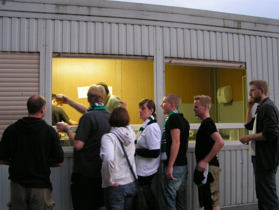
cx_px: 140
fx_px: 306
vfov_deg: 37.7
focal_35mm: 38
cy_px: 105
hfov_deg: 49.0
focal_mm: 5.8
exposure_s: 1/20
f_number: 2.8
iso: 200
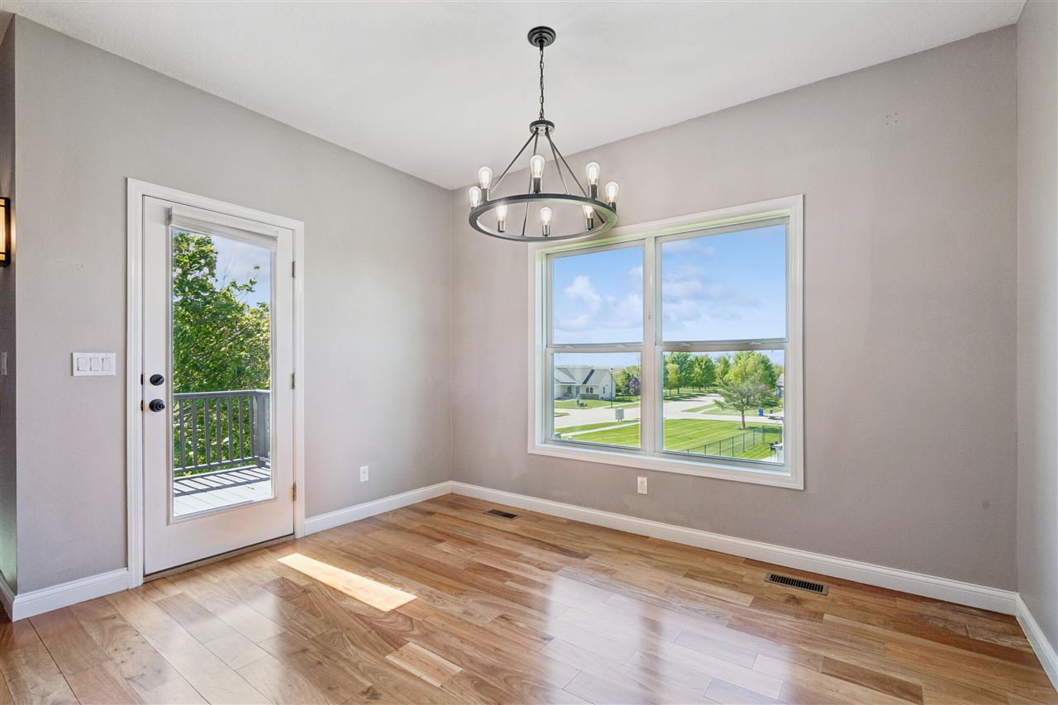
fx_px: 470
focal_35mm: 16
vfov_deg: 73.7
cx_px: 529
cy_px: 352
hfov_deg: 96.7
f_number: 10
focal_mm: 16
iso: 400
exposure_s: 1/60
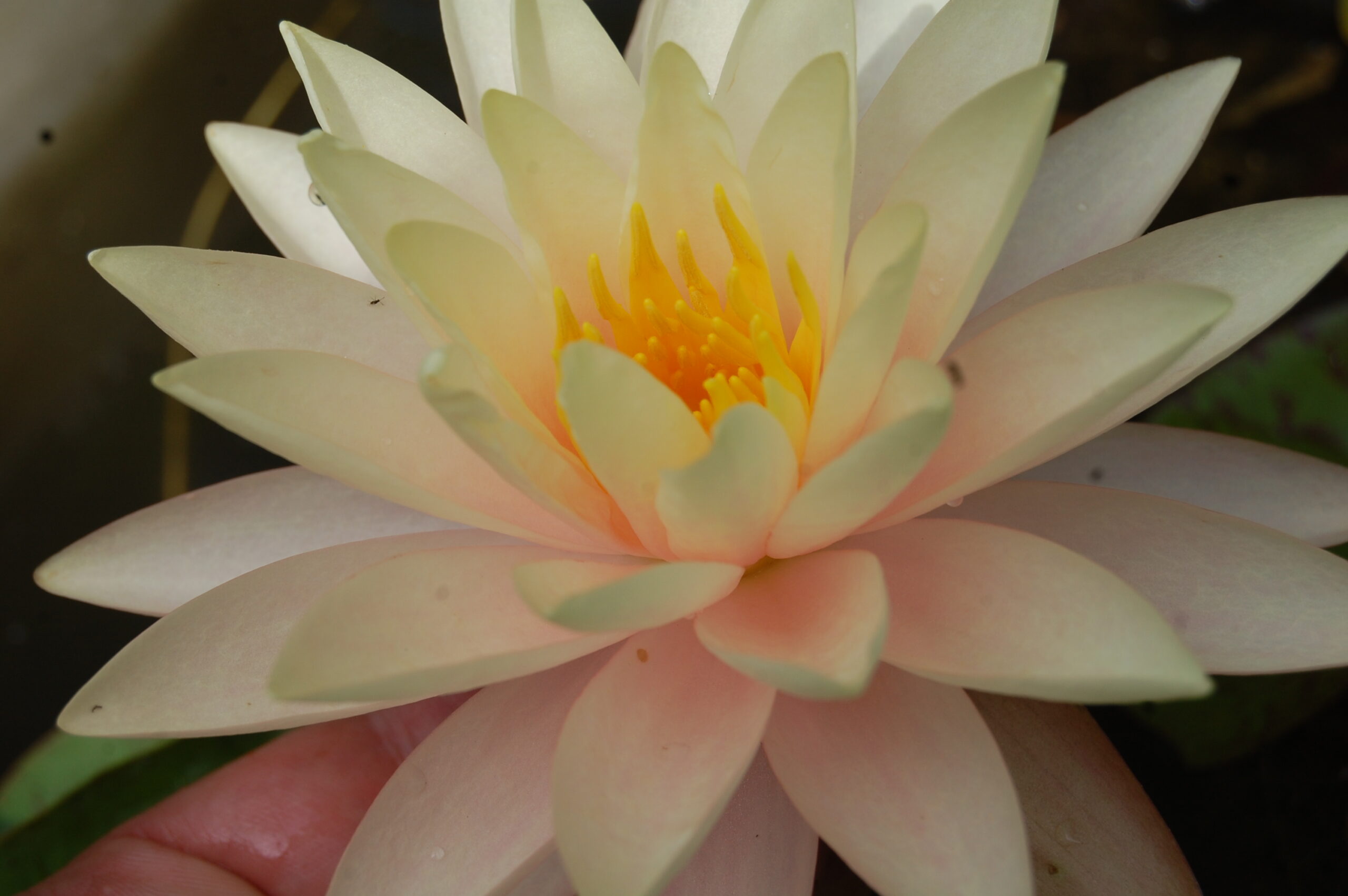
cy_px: 448
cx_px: 674
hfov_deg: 24.6
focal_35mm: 82
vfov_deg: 16.5
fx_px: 3086
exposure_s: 1/400
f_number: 10
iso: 200
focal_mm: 55
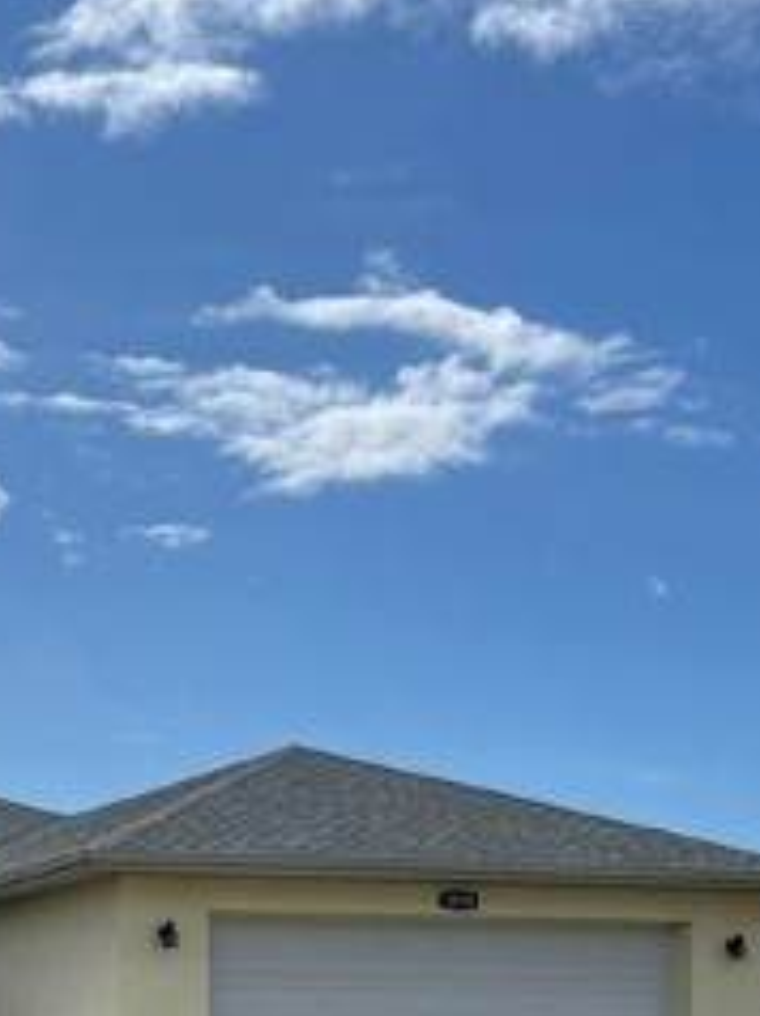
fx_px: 2463
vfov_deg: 21.7
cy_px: 1191
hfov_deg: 17.2
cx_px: 9
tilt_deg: -2.9
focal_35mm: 84
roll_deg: -0.4
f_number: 1.5
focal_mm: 5.7
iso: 50
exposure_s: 1/9434
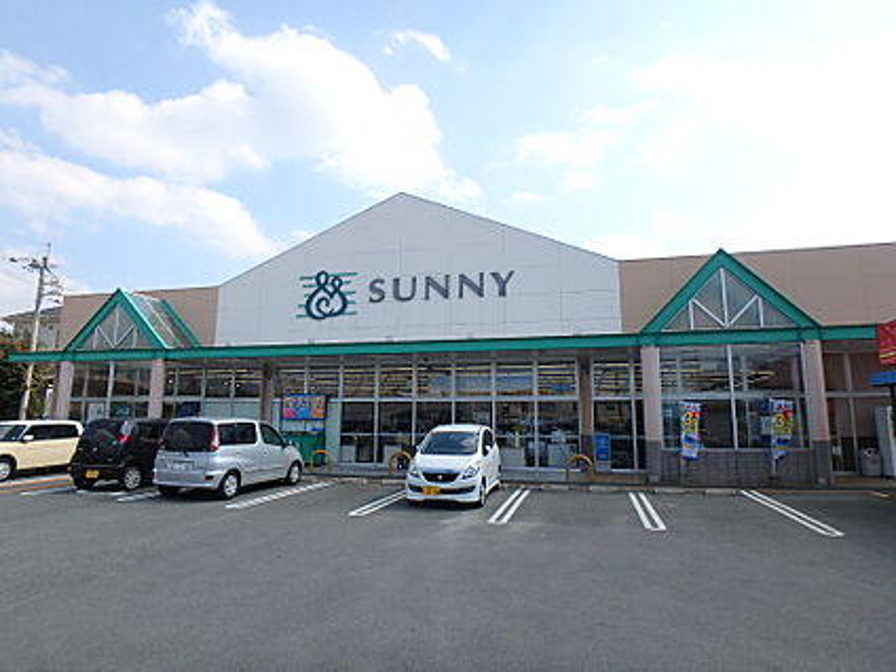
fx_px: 544
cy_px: 336
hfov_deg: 79.0
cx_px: 448
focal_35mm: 21
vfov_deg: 63.4
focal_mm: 3.7
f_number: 3.5
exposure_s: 1/1000
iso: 125
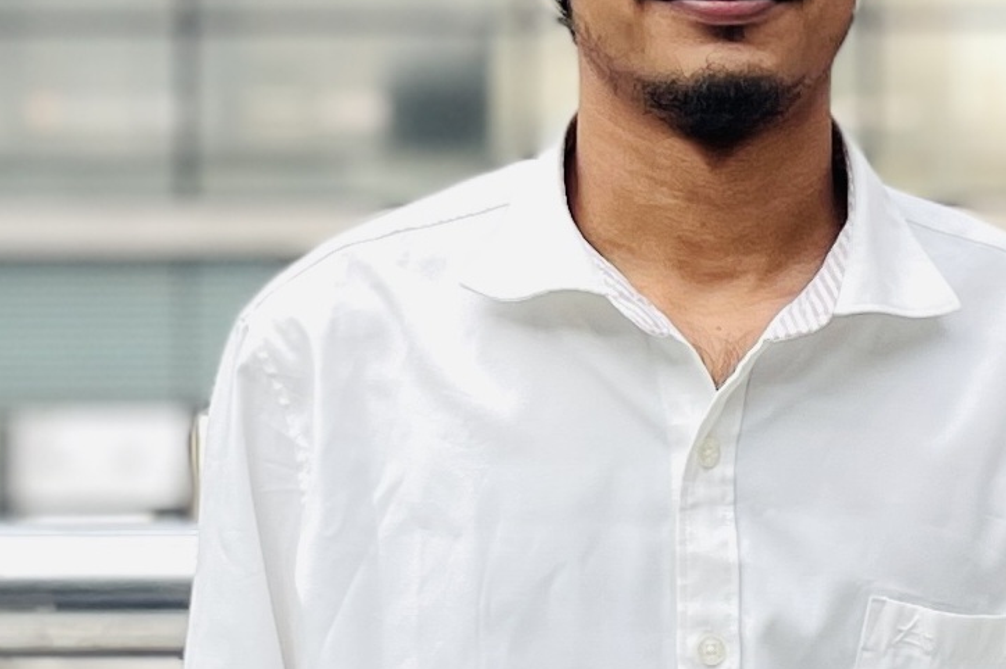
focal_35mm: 58
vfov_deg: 23.0
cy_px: 132
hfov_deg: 34.0
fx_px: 1620
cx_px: 716
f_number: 1.6
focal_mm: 4.2
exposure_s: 1/263
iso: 50
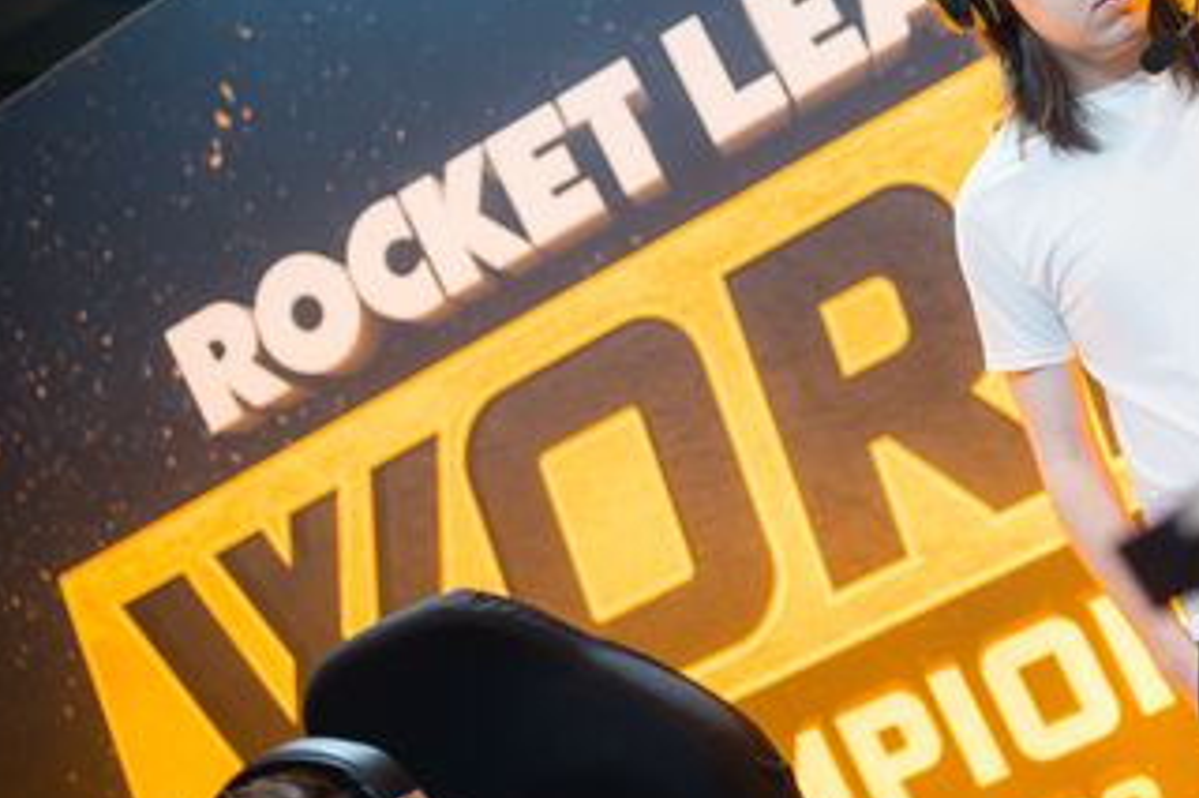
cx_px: 925
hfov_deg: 34.8
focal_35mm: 56
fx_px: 1864
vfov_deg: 24.1
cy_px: 290
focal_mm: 35
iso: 800
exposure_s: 1/320
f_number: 1.4
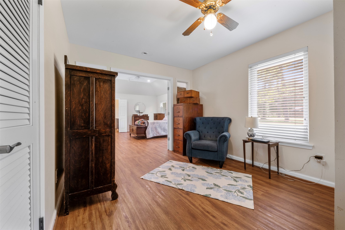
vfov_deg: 81.2
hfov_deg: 104.3
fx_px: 134
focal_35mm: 14
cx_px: 172
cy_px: 115
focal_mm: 14
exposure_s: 4
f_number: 9
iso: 250
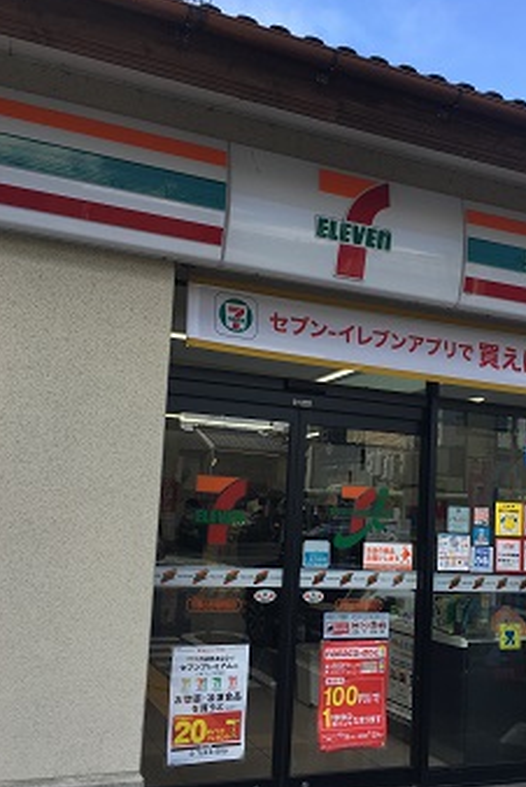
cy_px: 435
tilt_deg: +6.1
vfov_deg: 53.0
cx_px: 327
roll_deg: -2.9
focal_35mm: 36
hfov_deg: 36.7
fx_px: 787
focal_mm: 4.15
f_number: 2.2
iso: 25
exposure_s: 1/373
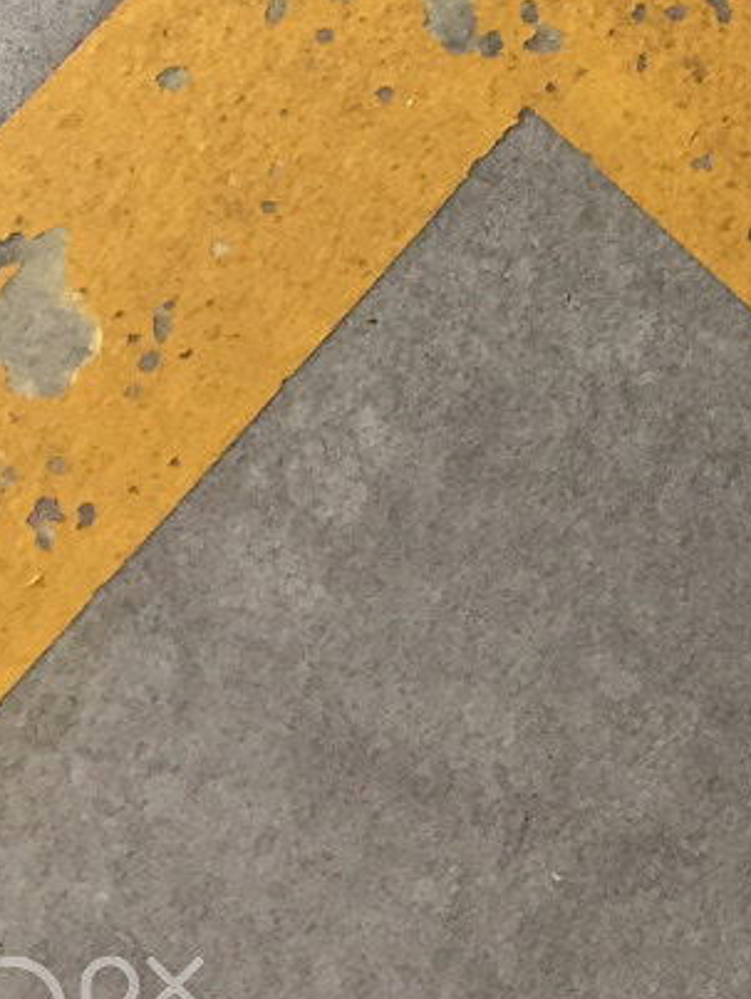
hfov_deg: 12.4
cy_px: -645
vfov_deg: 15.3
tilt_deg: -71.1
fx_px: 3321
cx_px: 1076
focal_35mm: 115
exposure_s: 1/33
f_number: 2.2
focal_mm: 4.15
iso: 64
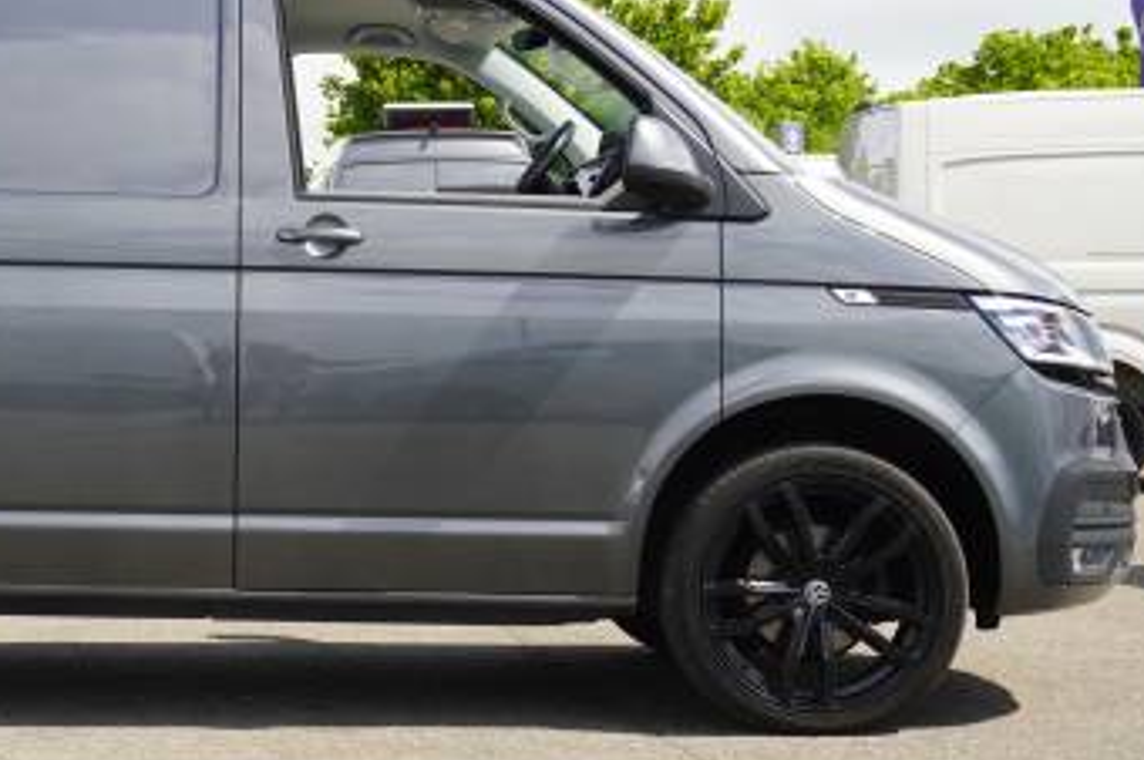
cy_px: 309
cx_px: 172
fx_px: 2601
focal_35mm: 82
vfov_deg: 16.6
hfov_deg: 24.3
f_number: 6.3
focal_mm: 29
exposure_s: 1/80
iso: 100
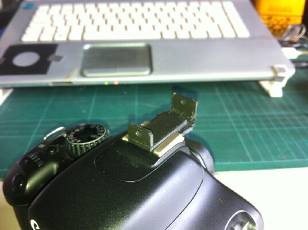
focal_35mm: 35
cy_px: 115
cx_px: 154
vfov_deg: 40.6
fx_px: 311
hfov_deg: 52.7
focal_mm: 3.85
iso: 80
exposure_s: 1/15
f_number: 2.8
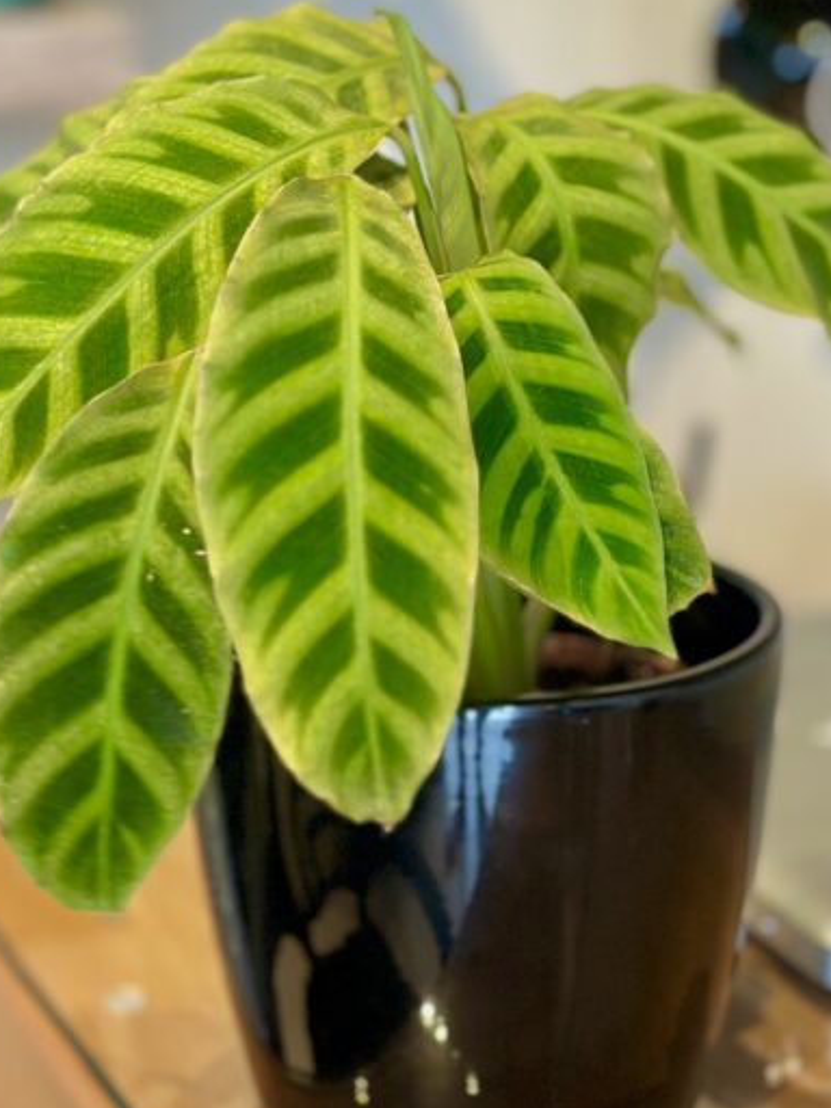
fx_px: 3073
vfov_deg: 20.4
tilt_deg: -13.2
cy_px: 405
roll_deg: -1.8
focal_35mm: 96
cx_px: 454
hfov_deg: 15.4
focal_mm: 6.86
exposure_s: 1/60
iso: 160
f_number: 1.78
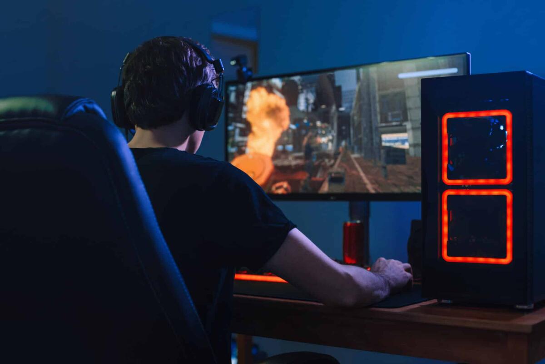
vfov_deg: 27.0
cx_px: 272
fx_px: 757
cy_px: 182
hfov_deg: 39.6
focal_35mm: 50
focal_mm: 50
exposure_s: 1/125
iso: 1000
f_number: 2.5
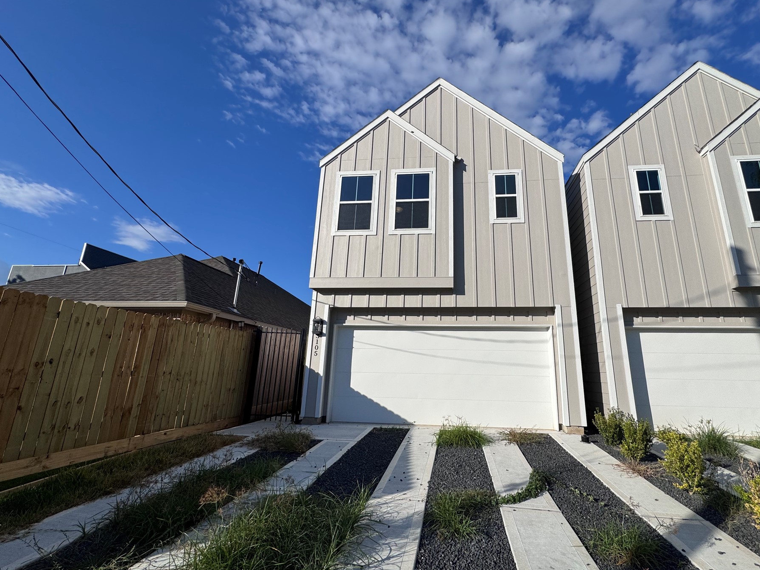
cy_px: 280
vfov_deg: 78.1
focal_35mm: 16
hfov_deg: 94.1
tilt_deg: +12.7
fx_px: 351
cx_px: 421
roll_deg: -1.4
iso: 40
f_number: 2.2
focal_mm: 2.22
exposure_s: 1/4132
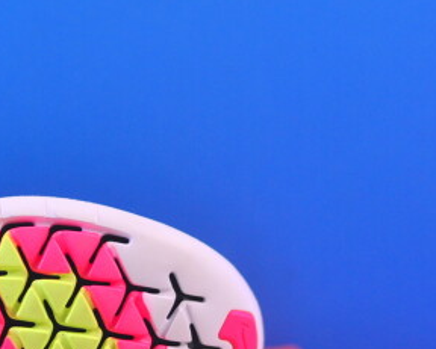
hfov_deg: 9.7
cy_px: 131
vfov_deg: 7.9
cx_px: -89
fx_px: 2519
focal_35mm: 195
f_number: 2.2
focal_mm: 50
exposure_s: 1/320
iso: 250
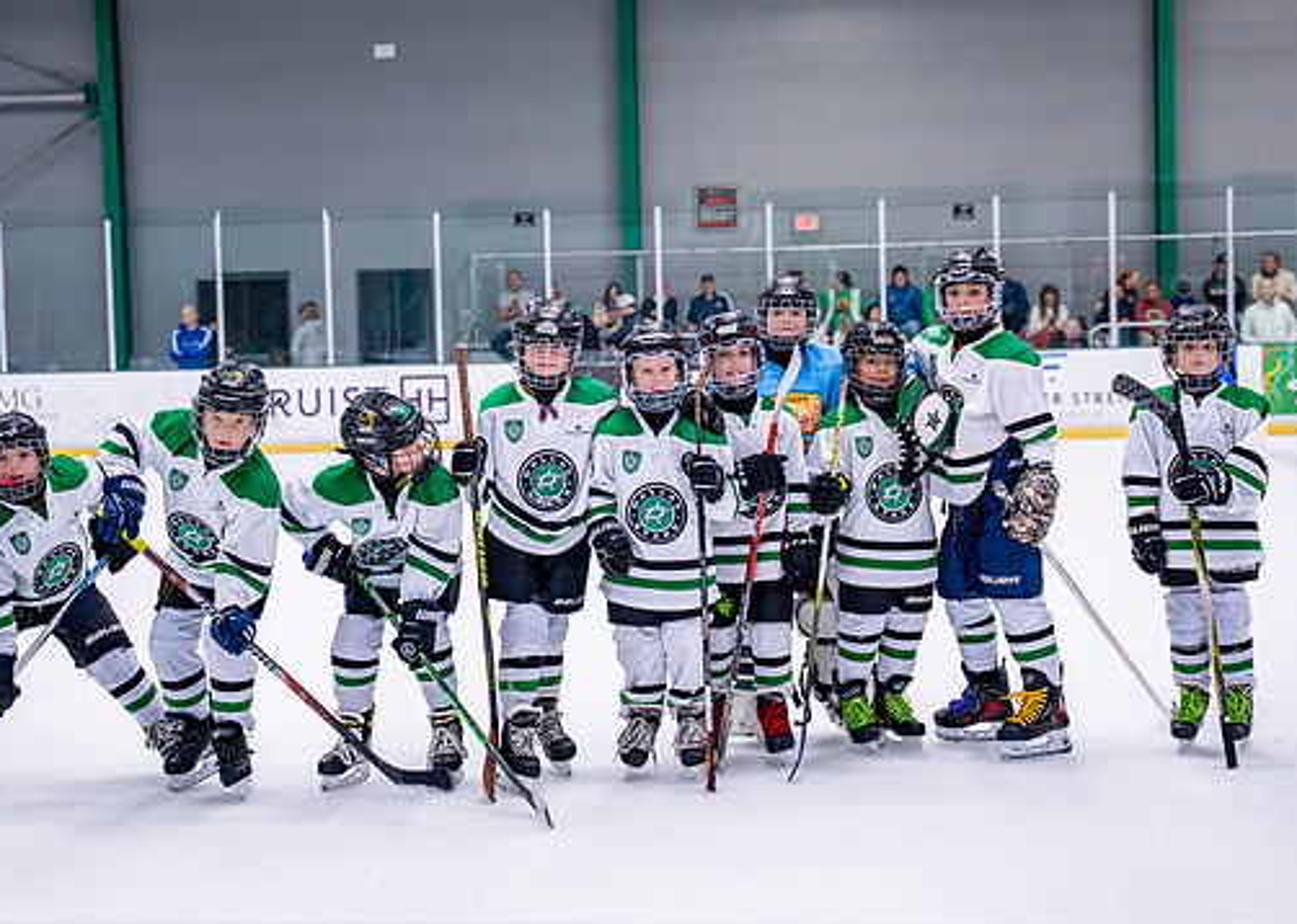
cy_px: 464
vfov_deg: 21.6
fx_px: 2430
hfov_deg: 29.9
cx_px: 636
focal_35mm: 66
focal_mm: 45.3
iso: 2500
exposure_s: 1/800
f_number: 2.8
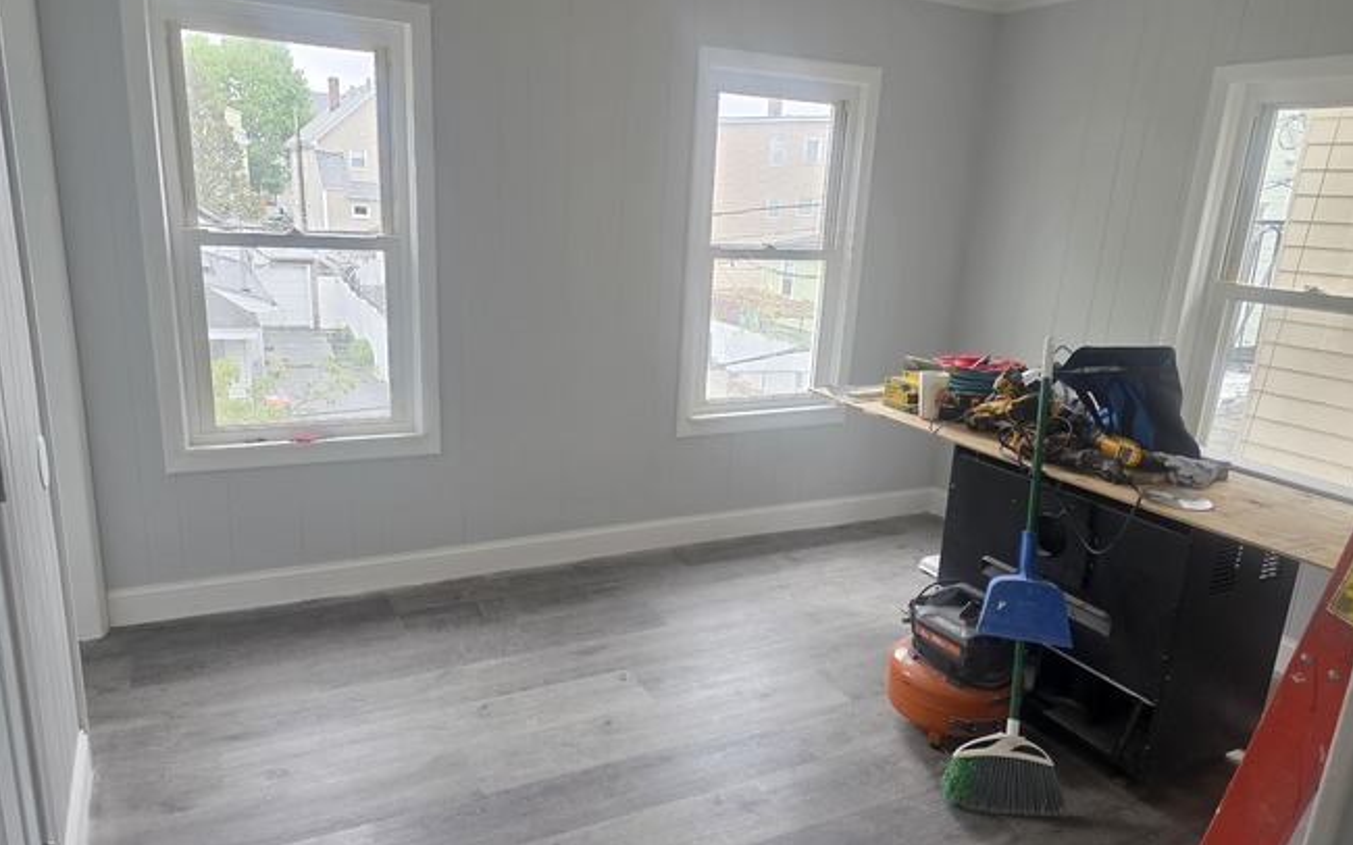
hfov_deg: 72.6
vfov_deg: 49.2
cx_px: 688
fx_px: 922
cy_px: 454
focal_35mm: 25
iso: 400
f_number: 1.7
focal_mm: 6.3
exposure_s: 1/120
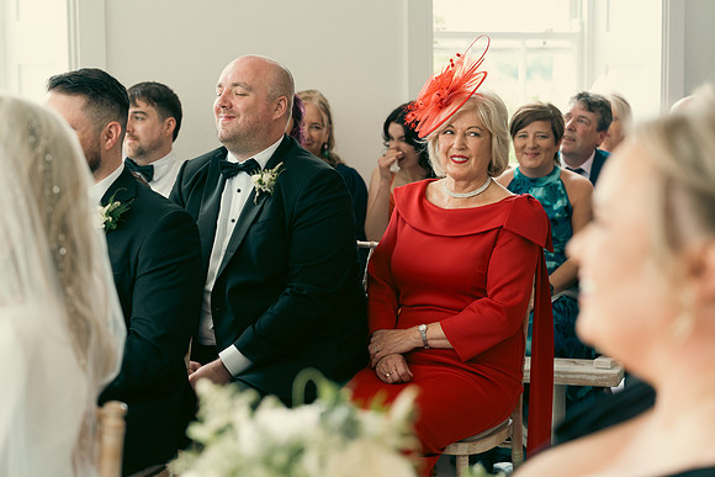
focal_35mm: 70
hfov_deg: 28.8
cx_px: 358
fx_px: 1391
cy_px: 238
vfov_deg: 19.5
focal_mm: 70
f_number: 3.5
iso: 800
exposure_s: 1/160
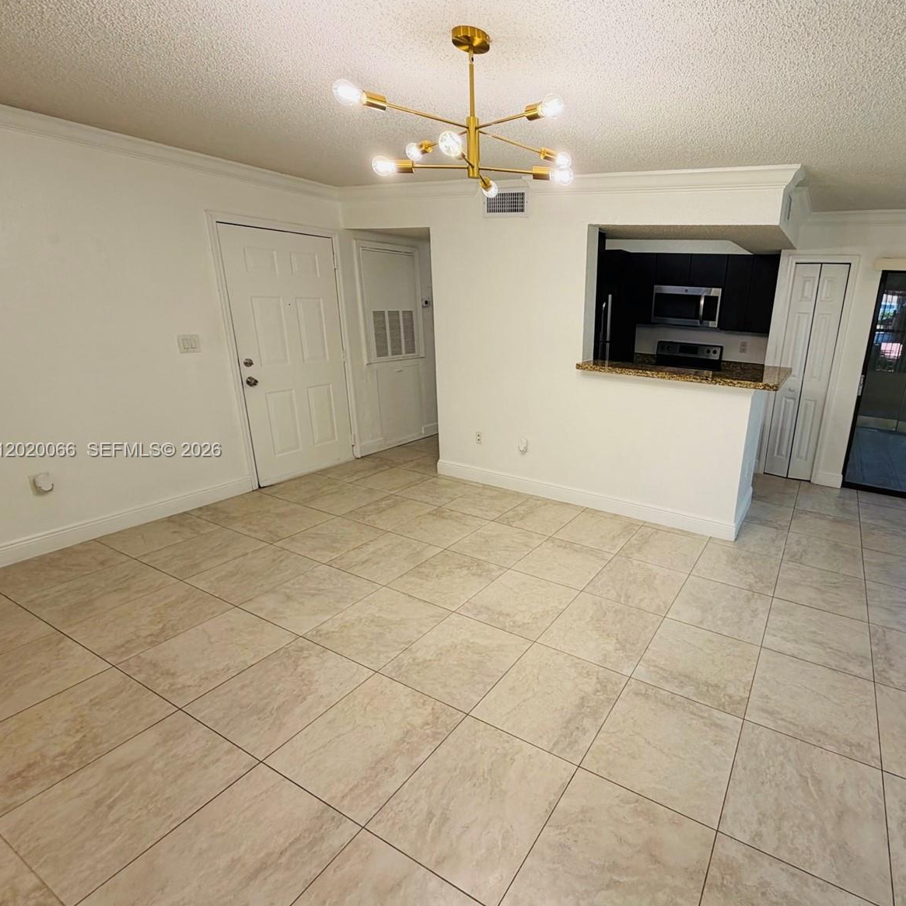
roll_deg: -2.8
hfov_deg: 81.3
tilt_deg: -16.6
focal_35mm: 17
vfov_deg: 84.0
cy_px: 451
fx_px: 503
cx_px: 601
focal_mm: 2.22
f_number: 2.2
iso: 80
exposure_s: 1/120
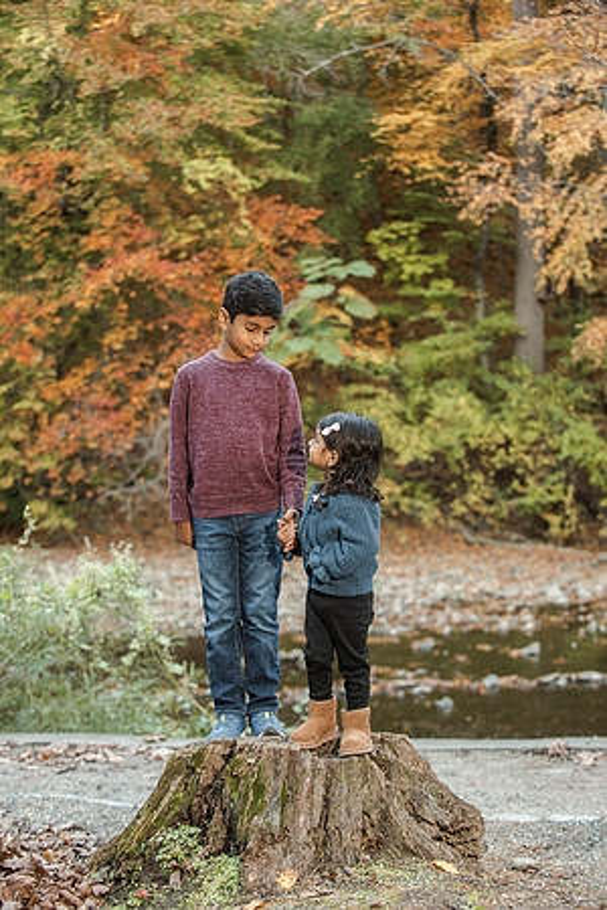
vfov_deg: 28.8
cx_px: 304
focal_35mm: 70
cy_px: 455
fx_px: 1770
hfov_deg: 19.5
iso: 640
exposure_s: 1/125
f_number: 4
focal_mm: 70
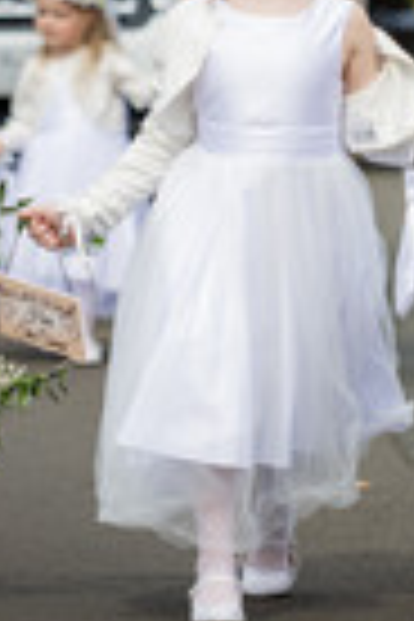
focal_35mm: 395
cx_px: 517
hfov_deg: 3.5
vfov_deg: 5.2
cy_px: 124
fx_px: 6813
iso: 160
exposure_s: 1/1600
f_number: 2.8
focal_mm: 125
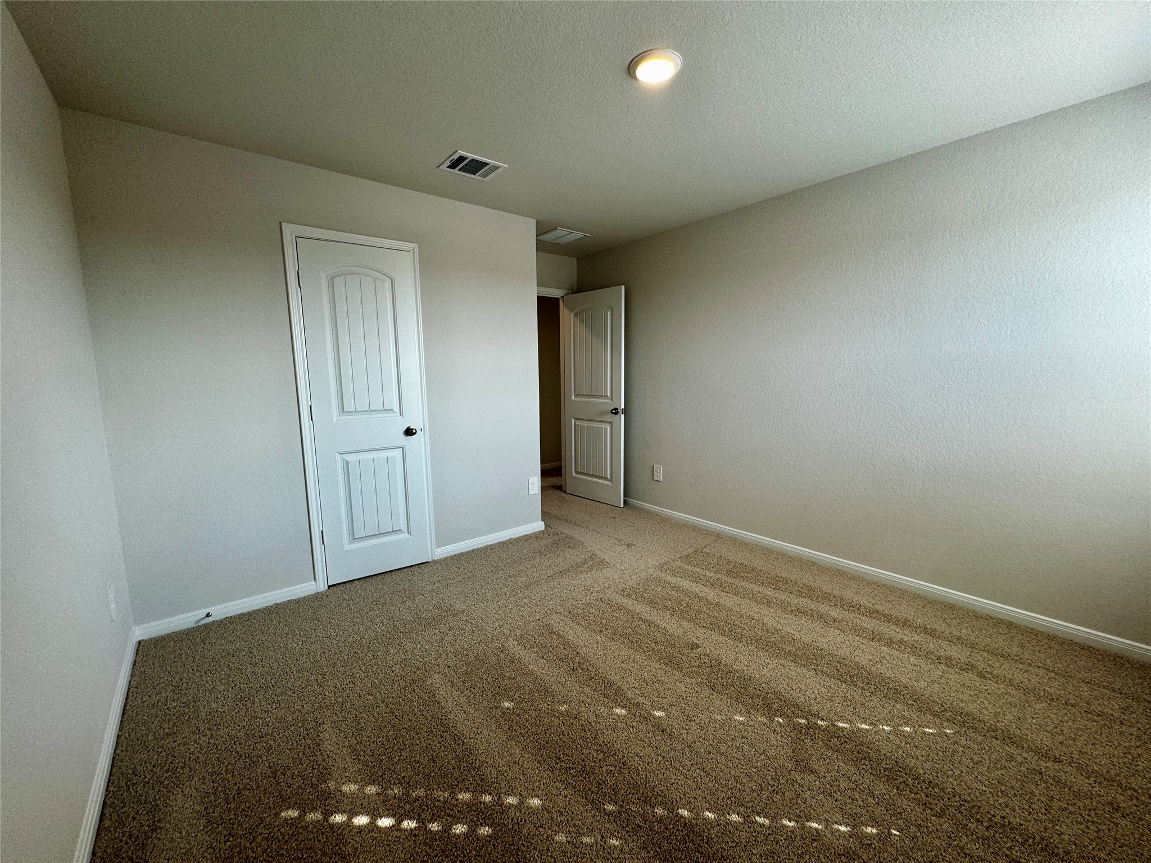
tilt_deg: -8.5
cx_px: 576
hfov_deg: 102.1
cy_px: 432
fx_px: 466
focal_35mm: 14
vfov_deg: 85.7
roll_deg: +0.4
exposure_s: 1/120
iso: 80
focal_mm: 2.22
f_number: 2.2
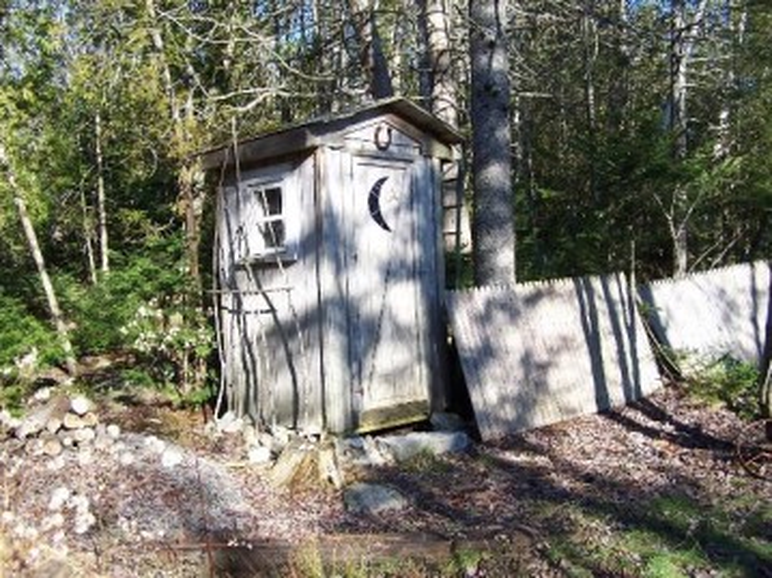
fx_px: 847
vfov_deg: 37.7
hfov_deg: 49.0
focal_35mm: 38
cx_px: 386
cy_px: 289
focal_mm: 6.3
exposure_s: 1/250
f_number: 2.8
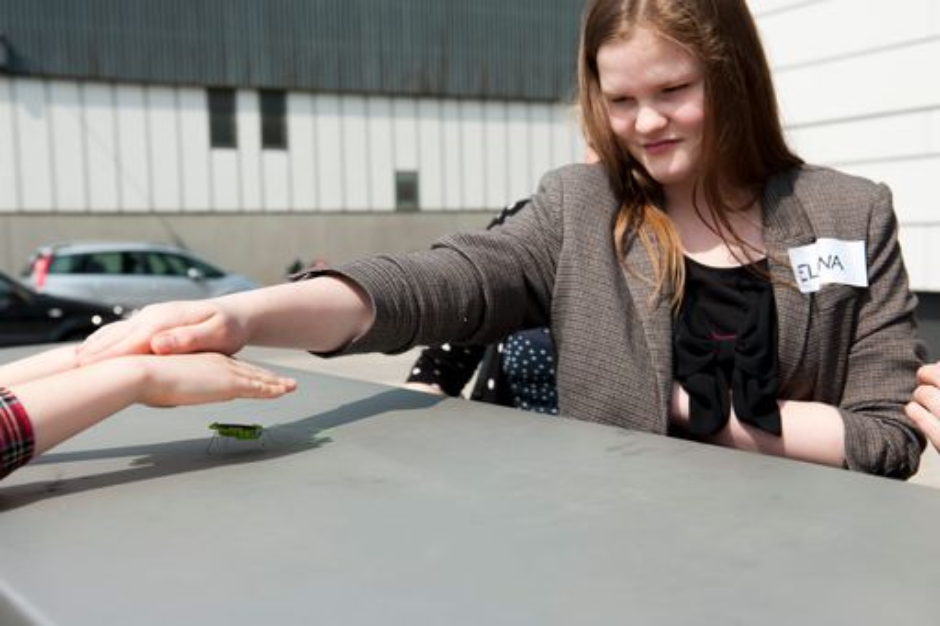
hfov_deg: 41.1
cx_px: 470
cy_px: 313
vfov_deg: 28.1
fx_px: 1253
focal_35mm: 48
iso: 250
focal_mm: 48
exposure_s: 1/1250
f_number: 6.3
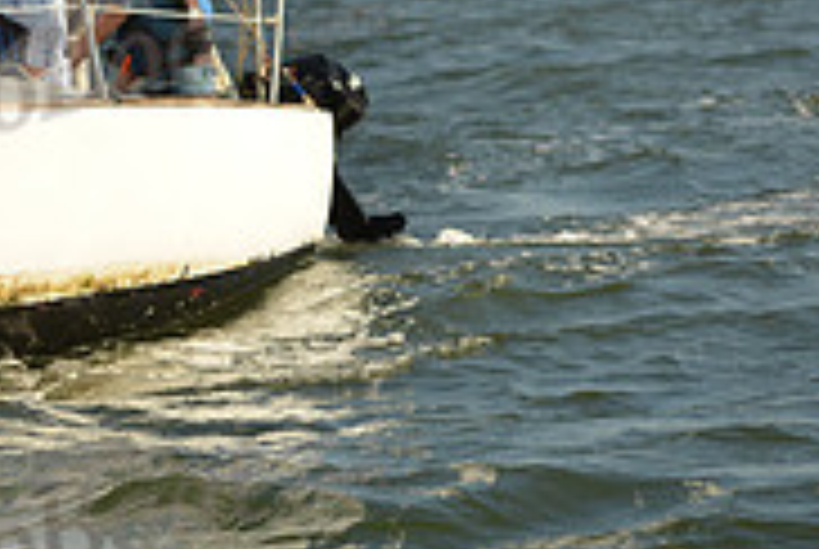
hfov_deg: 6.7
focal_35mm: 302
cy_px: -92
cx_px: -477
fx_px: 6882
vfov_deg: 4.6
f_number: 4.5
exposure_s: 1/1250
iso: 400
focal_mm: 95
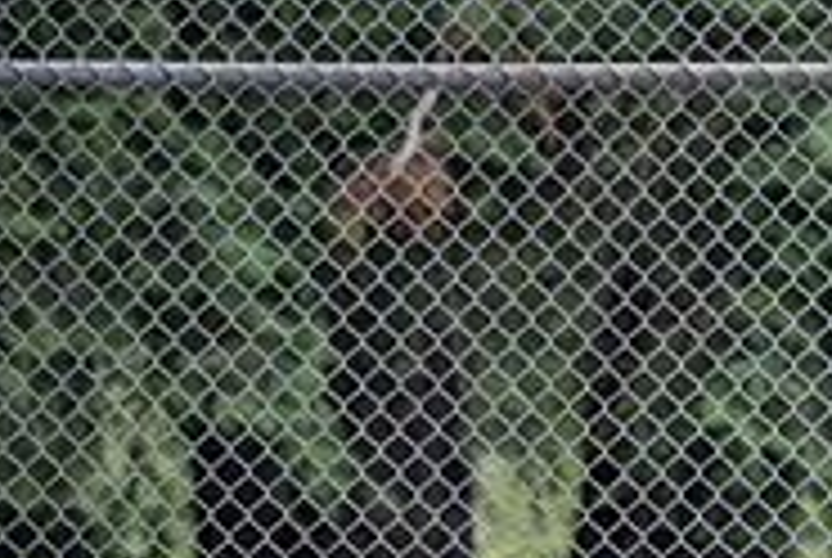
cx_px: 1219
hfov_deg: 2.1
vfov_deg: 1.4
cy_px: 700
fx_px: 22963
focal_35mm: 992
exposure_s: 1/1250
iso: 2000
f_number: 2.8
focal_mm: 150
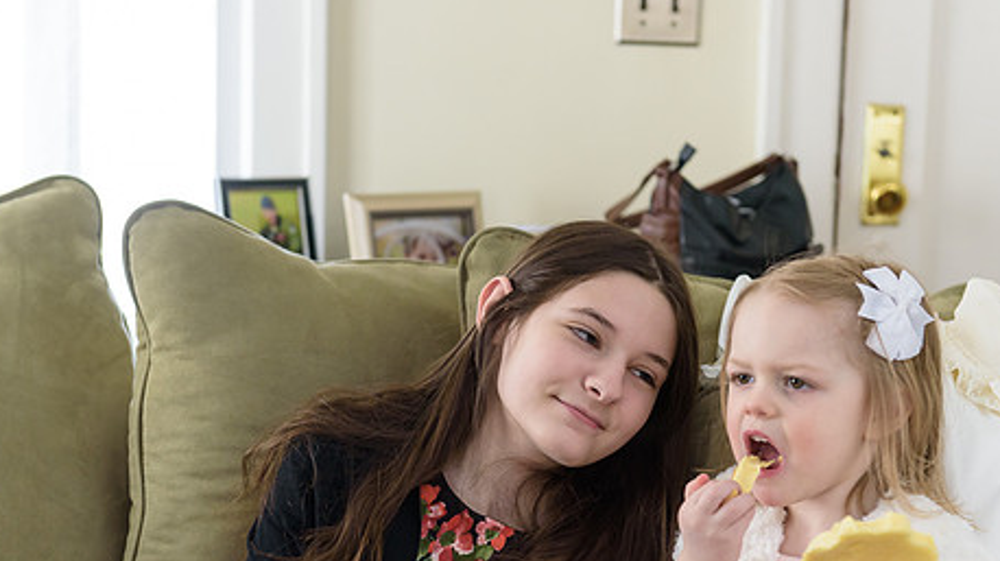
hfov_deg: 27.5
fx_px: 2041
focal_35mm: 77
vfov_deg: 15.6
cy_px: 396
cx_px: 513
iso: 1600
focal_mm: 58
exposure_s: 1/125
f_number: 3.2
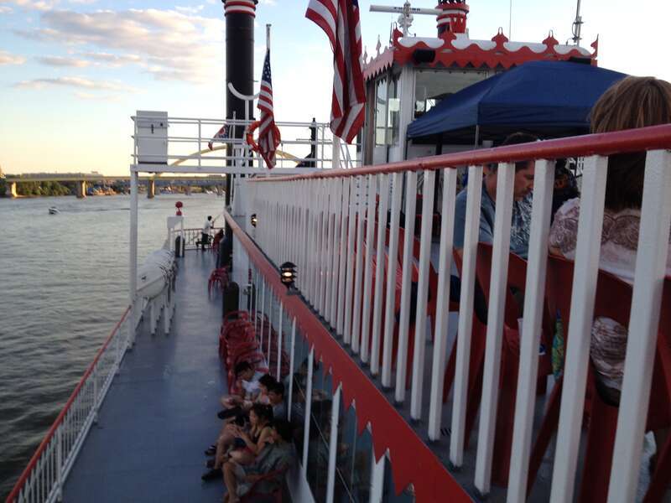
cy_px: 252
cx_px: 336
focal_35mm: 35
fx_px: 678
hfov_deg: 52.6
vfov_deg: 40.7
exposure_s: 1/292
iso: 50
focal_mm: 4.28
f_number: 2.4
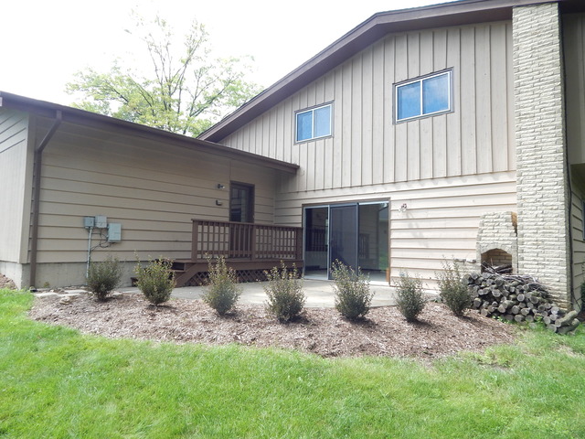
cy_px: 220
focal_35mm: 22
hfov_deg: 76.4
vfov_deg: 61.1
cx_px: 292
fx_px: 372
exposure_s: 1/100
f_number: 3
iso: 180
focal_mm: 4
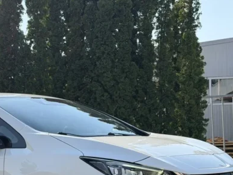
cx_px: 46
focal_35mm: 95
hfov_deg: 20.4
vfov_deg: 15.3
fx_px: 639
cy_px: 167
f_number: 1.78
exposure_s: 1/3096
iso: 80
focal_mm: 6.76
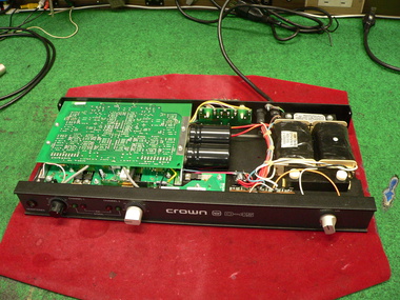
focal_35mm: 36
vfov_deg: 39.7
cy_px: 150
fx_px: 416
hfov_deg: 51.4
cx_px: 200
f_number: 2.8
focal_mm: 6
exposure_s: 1/13
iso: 200
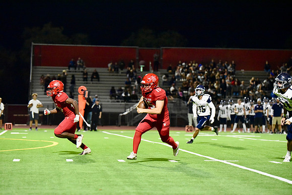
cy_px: 98
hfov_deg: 14.2
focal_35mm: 145
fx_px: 1176
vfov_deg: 9.5
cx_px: 146
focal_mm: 145
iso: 12800
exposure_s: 1/1000
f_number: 2.8
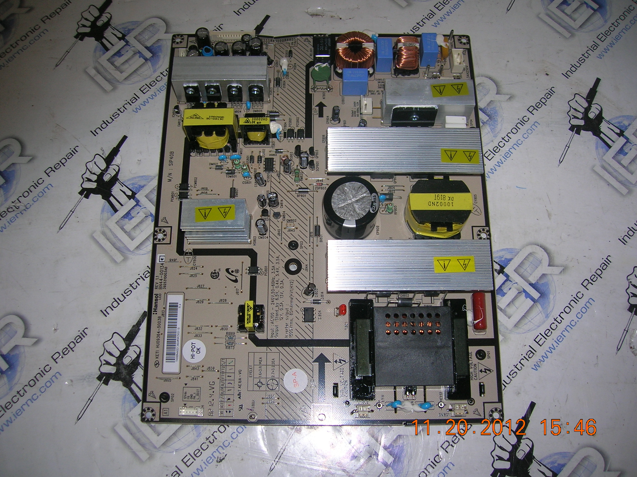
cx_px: 318
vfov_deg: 41.7
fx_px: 625
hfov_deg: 54.0
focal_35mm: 34
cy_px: 238
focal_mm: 5.7
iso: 50
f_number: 2.9
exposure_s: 1/60.1
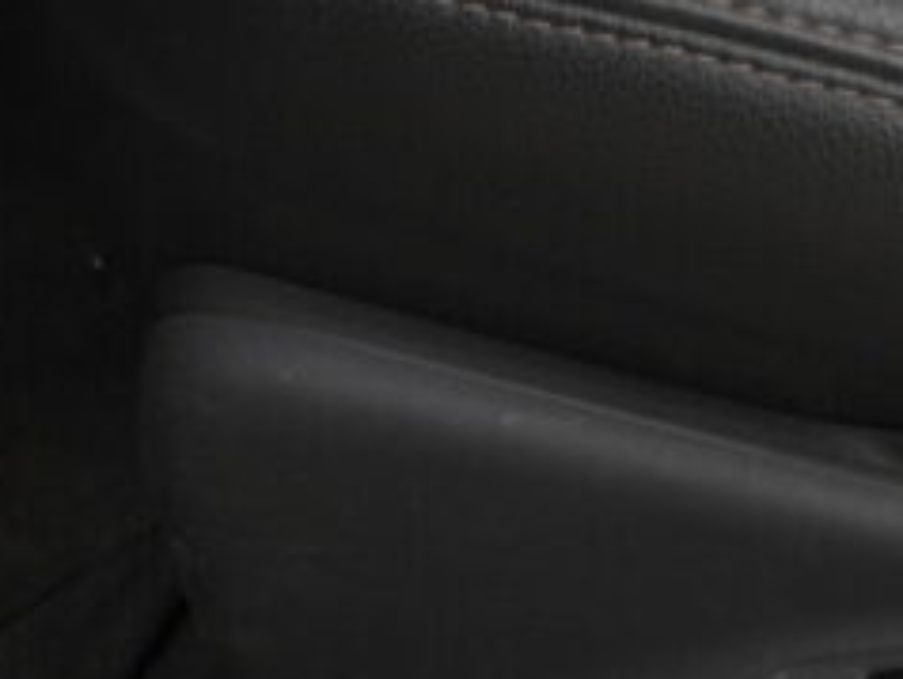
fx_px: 7573
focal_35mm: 290
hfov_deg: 6.8
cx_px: 1142
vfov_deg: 5.1
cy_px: 740
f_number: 3.5
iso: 100
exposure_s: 1/100
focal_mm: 17.5
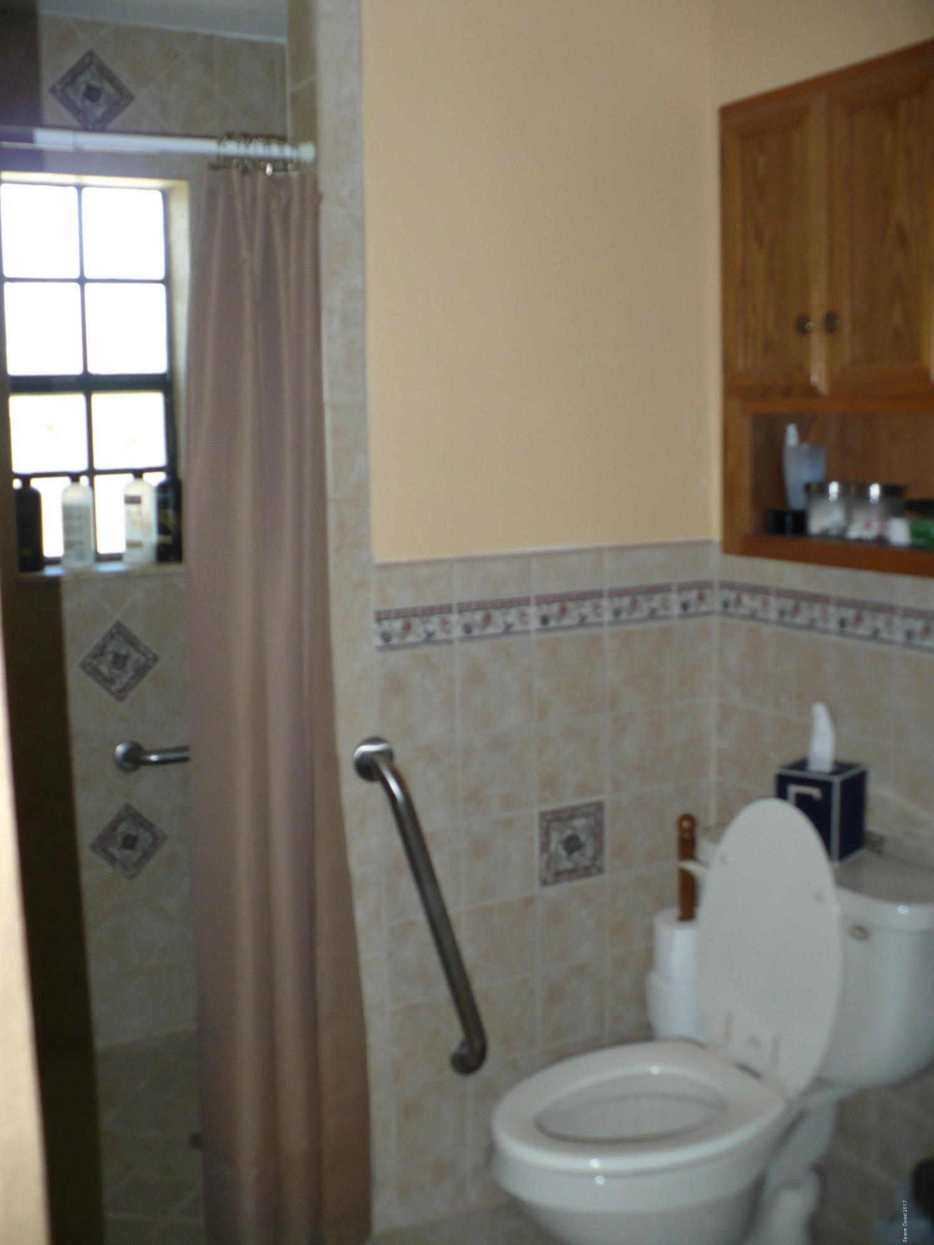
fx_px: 1331
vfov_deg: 50.1
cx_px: 467
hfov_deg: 38.7
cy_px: 622
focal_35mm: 37
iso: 125
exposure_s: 1/30
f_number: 2.8
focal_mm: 6.1
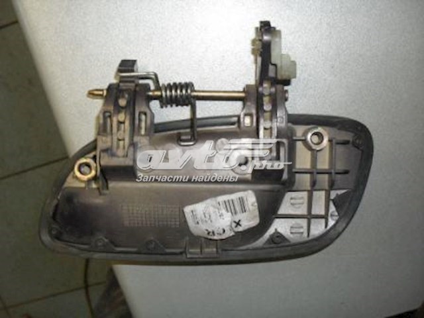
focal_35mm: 38
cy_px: 159
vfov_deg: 37.7
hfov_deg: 49.0
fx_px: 465
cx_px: 212
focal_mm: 6.3
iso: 200
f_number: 2.8
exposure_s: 1/45
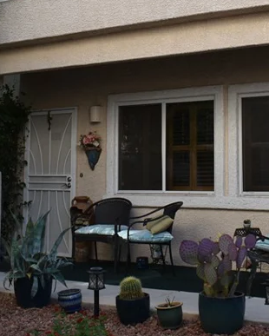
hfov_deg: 22.8
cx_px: 155
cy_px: 83
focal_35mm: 67
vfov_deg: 27.9
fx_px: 666
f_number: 5.6
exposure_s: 1/250
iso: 220
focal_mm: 18
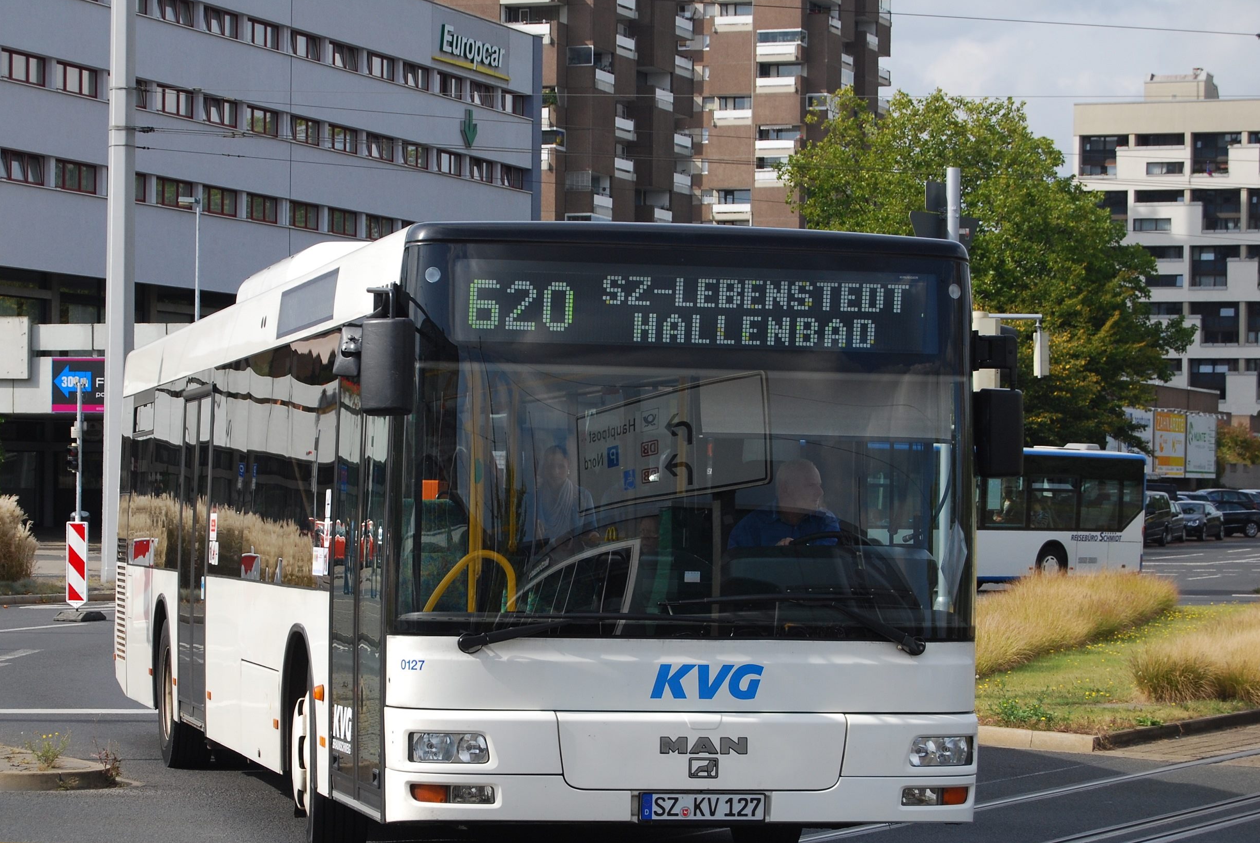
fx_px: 3561
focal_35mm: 102
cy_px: 509
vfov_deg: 13.5
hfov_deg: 20.0
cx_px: 509
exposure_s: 1/640
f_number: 5.6
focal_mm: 55
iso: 200
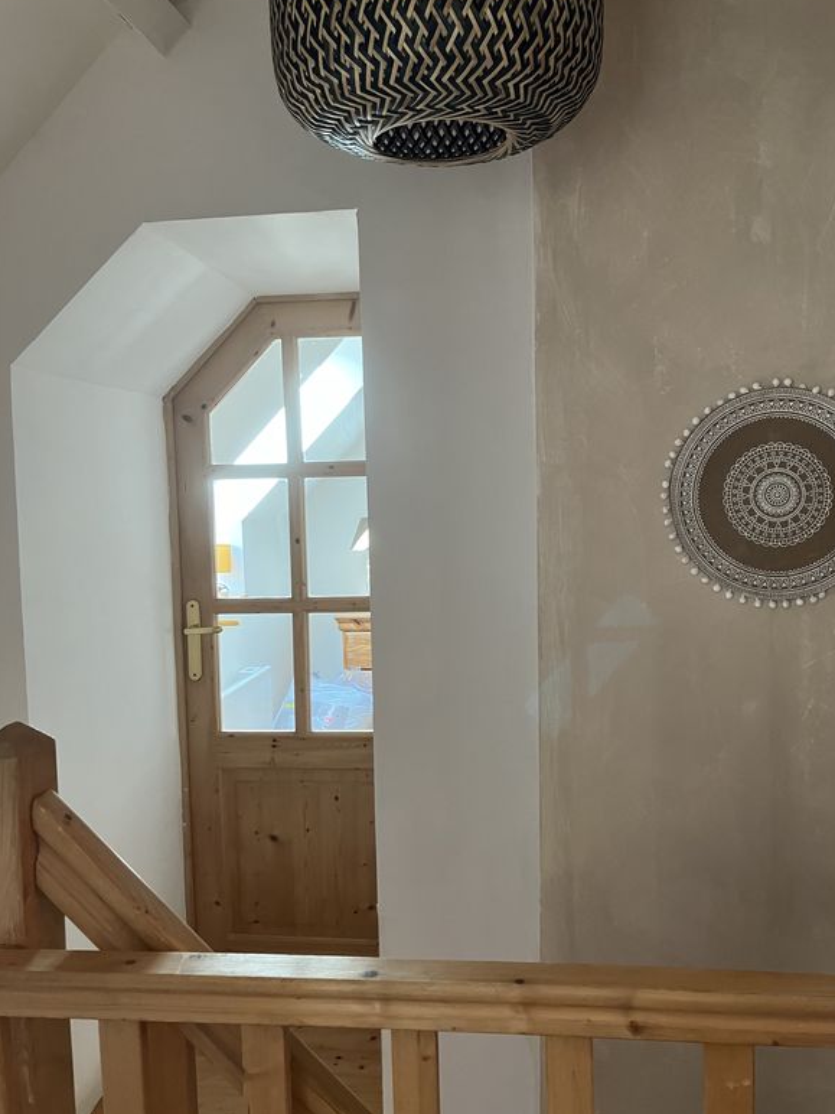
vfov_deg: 61.7
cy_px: 556
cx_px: 427
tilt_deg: -3.4
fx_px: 933
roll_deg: +0.6
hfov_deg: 48.2
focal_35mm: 29
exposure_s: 1/50
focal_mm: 3.99
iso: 100
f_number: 1.8
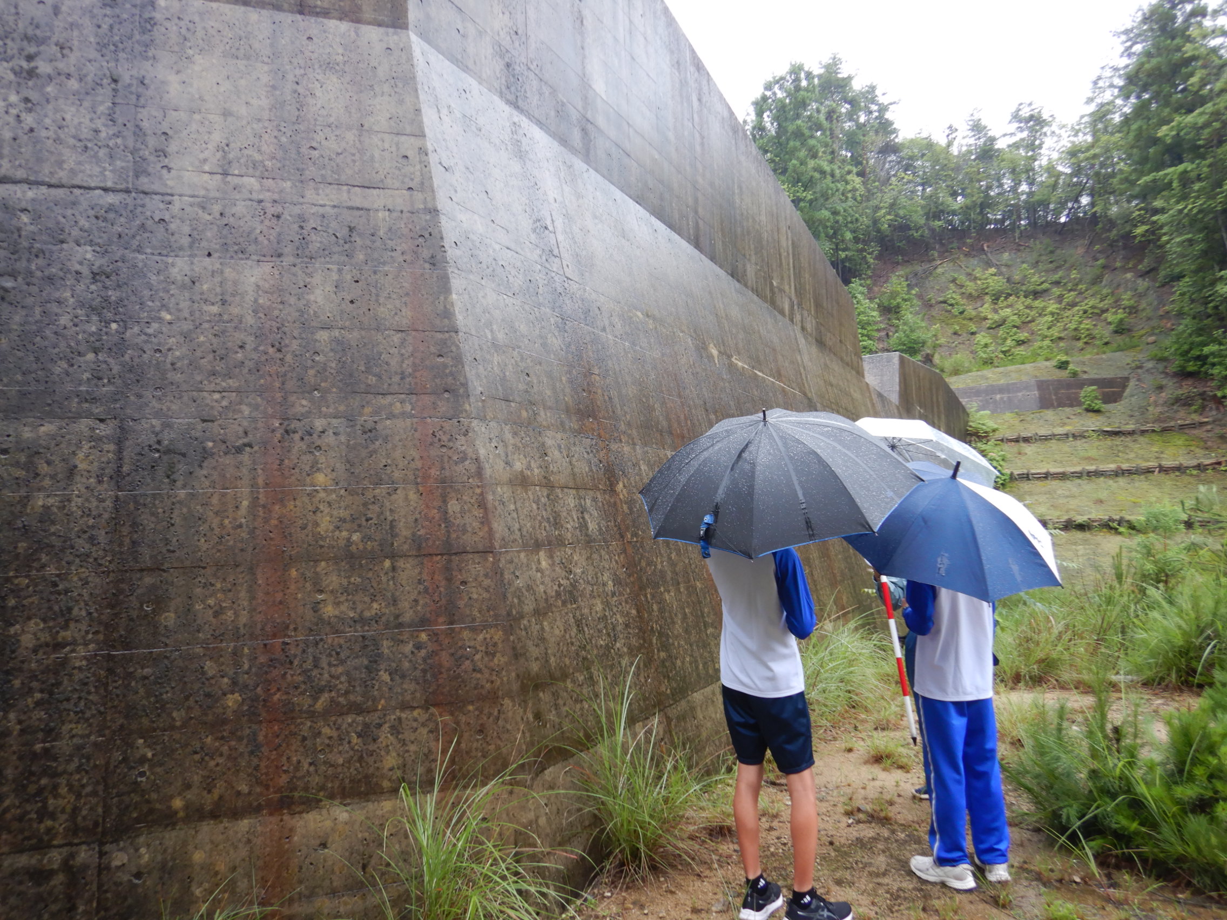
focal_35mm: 24
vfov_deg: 56.8
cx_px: 614
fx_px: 851
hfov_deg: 71.6
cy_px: 460
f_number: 2.8
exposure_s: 1/60
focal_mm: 4.3
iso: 125
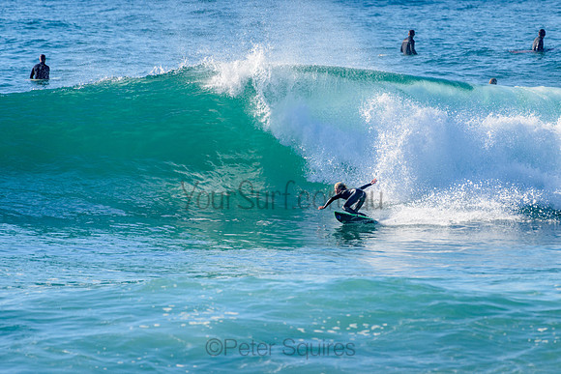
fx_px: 9558
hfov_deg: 3.4
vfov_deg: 2.2
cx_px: 322
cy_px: 149
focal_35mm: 613
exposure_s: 1/2000
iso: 220
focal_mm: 500
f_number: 5.6
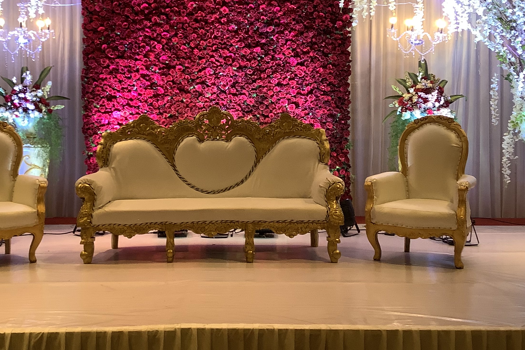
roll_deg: +0.6
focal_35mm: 48
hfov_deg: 41.0
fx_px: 700
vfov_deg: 27.7
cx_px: 228
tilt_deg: +1.0
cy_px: 91
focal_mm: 3.3
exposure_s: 1/50
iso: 64
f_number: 2.4
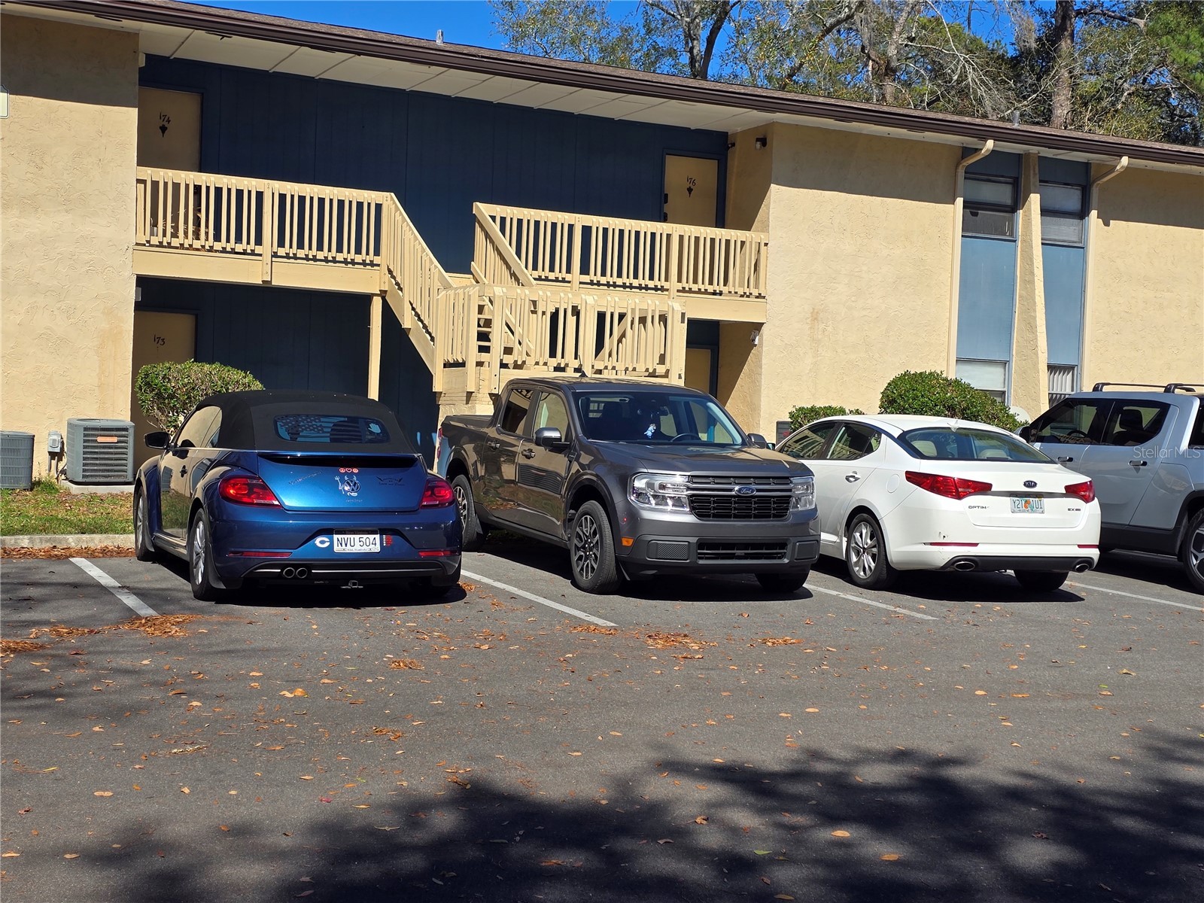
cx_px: 602
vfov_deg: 58.9
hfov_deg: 73.9
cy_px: 452
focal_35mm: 23
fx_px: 800
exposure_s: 1/970
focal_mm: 6.3
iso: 12
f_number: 1.7
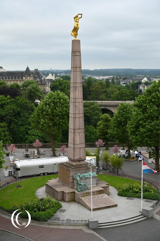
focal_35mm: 56
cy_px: 120
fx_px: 374
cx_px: 80
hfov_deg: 24.2
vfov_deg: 35.7
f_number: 5.6
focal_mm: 56
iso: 100
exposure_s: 1/125
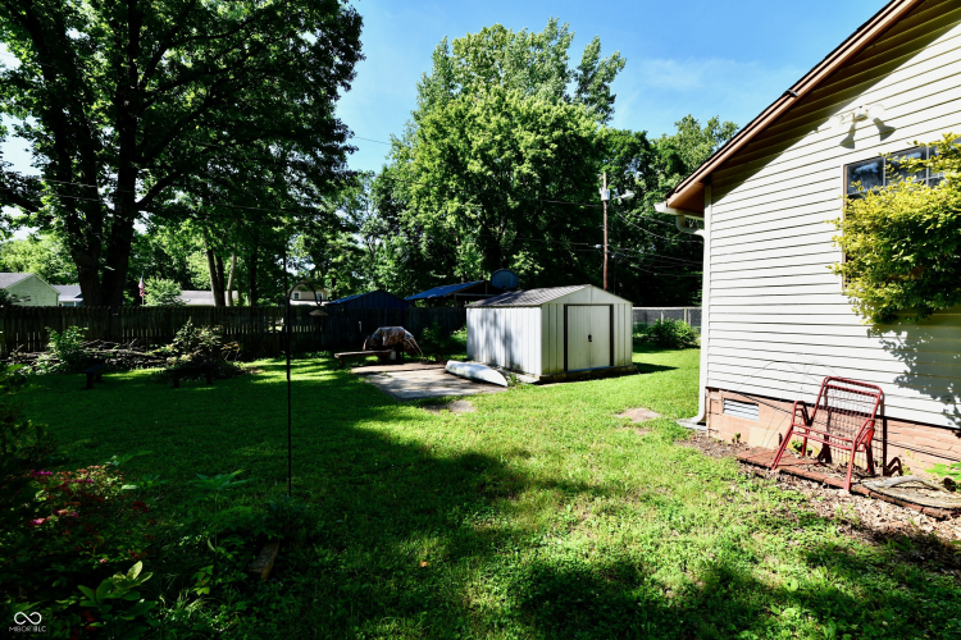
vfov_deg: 81.2
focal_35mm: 14
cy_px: 320
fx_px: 374
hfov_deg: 104.3
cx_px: 480
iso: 640
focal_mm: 14
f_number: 10
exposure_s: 1/400
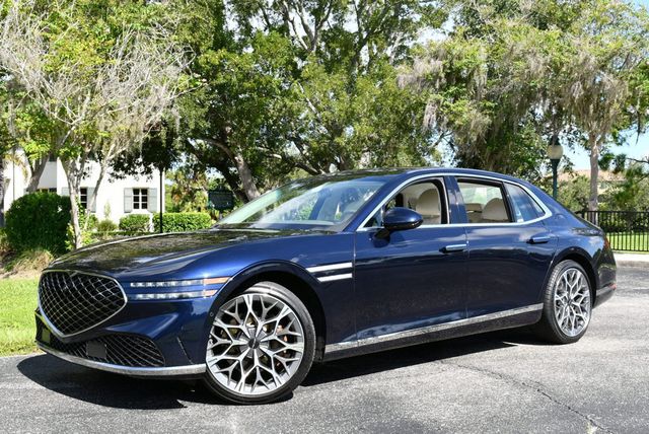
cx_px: 324
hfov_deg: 44.5
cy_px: 217
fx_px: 794
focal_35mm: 44
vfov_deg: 30.6
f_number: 8
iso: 200
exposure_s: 1/250
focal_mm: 22
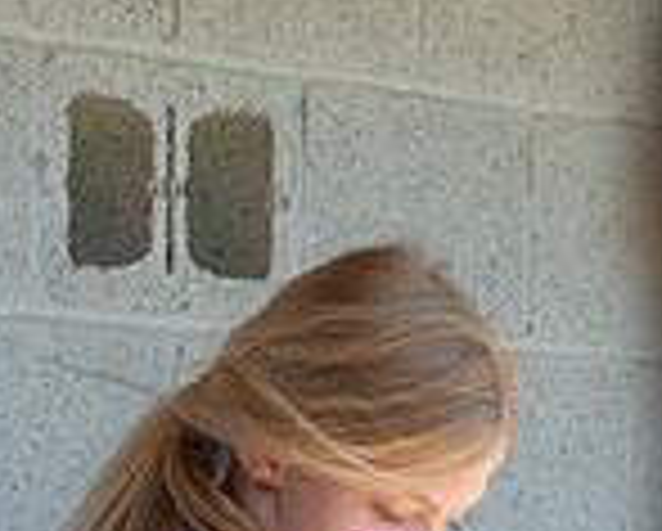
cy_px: 353
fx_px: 7612
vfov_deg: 4.0
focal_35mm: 388
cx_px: 1103
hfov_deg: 4.9
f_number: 2.8
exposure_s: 1/250
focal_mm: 70
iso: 100
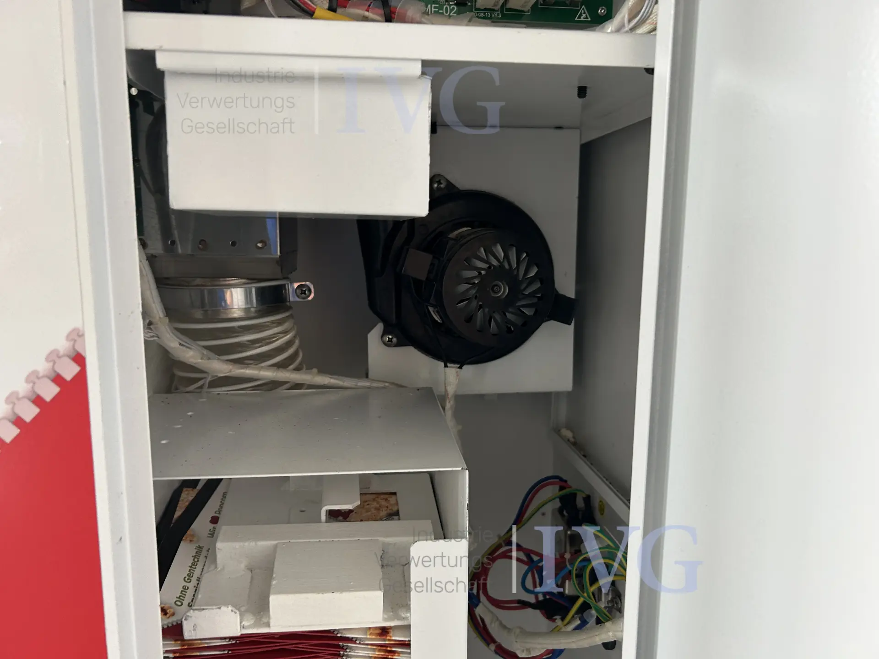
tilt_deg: -8.7
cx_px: 440
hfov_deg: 67.3
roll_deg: +1.8
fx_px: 660
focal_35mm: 26
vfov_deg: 53.1
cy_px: 330
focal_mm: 5.7
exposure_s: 1/79
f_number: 1.5
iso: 125
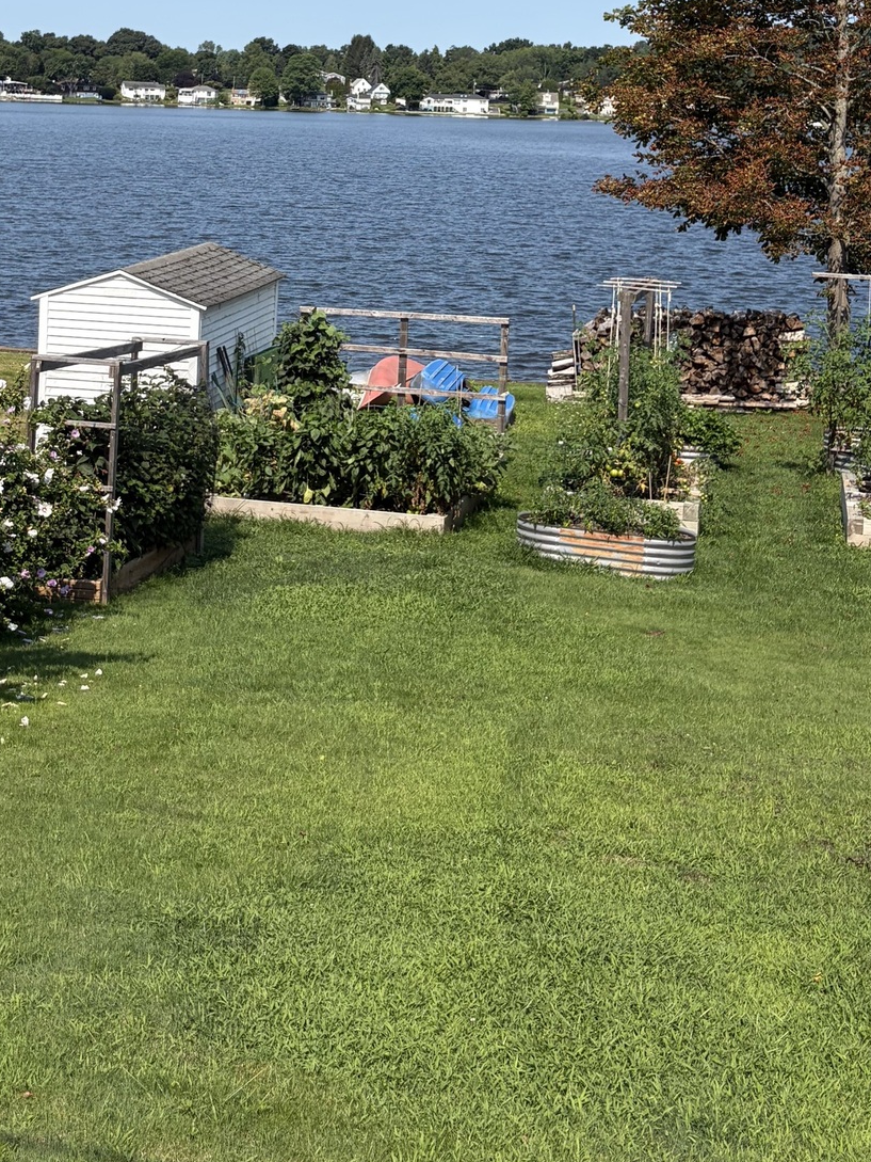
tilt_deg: -3.2
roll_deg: -1.7
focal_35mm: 55
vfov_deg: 33.7
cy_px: 194
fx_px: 1845
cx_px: 368
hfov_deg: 26.5
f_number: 1.6
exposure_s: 1/3831
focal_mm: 5.96
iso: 50
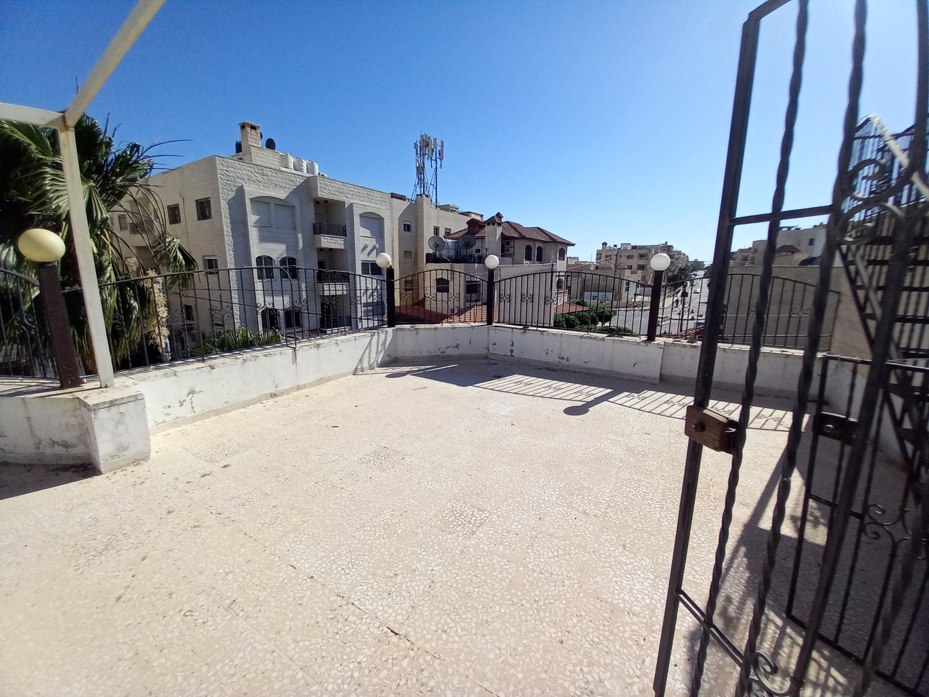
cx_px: 464
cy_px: 348
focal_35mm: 13
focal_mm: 1.13
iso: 40
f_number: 2.2
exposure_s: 1/1795
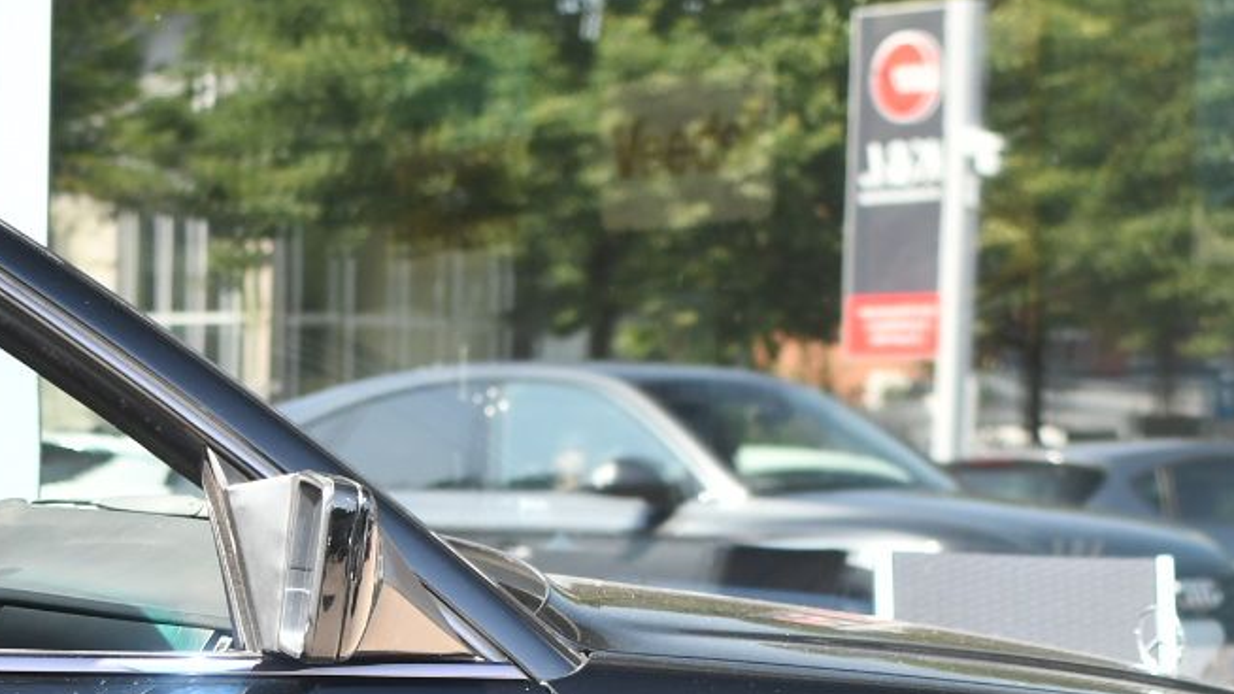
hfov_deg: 15.9
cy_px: 852
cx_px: 415
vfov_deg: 8.9
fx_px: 4418
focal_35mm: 135
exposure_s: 1/250
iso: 400
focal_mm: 35
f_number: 4
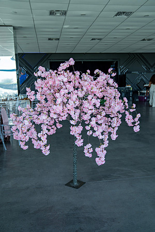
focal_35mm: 32
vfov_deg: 58.7
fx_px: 207
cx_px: 78
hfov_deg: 41.1
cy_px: 116
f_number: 4
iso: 200
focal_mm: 32
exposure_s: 1/160
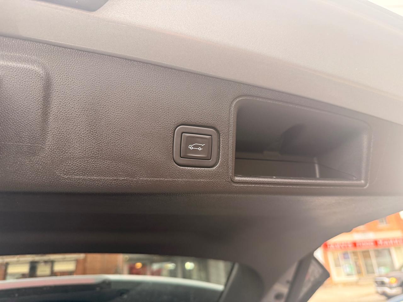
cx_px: 202
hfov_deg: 71.6
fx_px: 279
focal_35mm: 24
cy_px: 151
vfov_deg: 56.8
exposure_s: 1/121
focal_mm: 6.76
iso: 200
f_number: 1.78
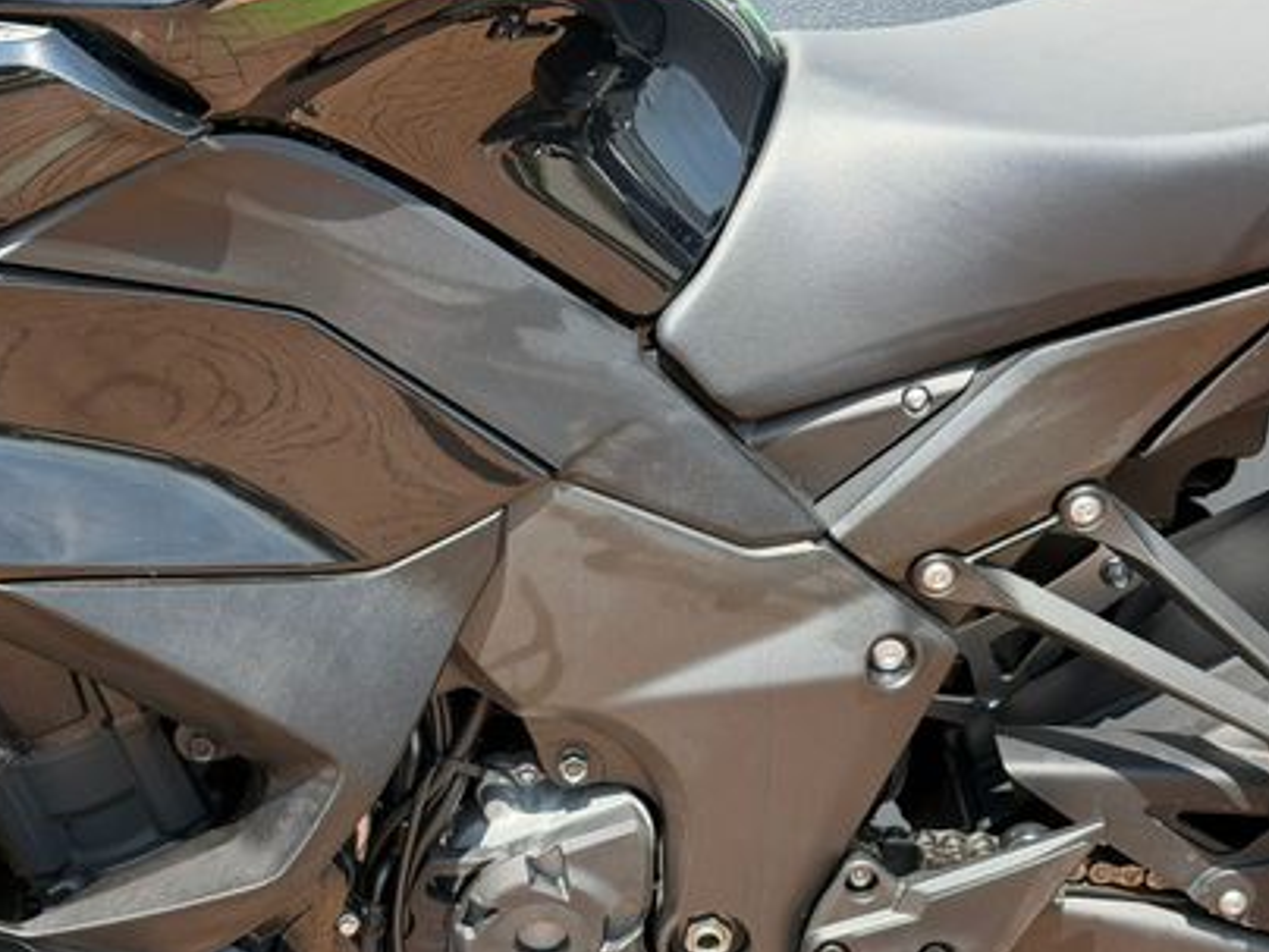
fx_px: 2786
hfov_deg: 25.5
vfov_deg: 19.3
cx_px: 437
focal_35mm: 76
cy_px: 713
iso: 100
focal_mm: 6.76
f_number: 1.78
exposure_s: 1/1070
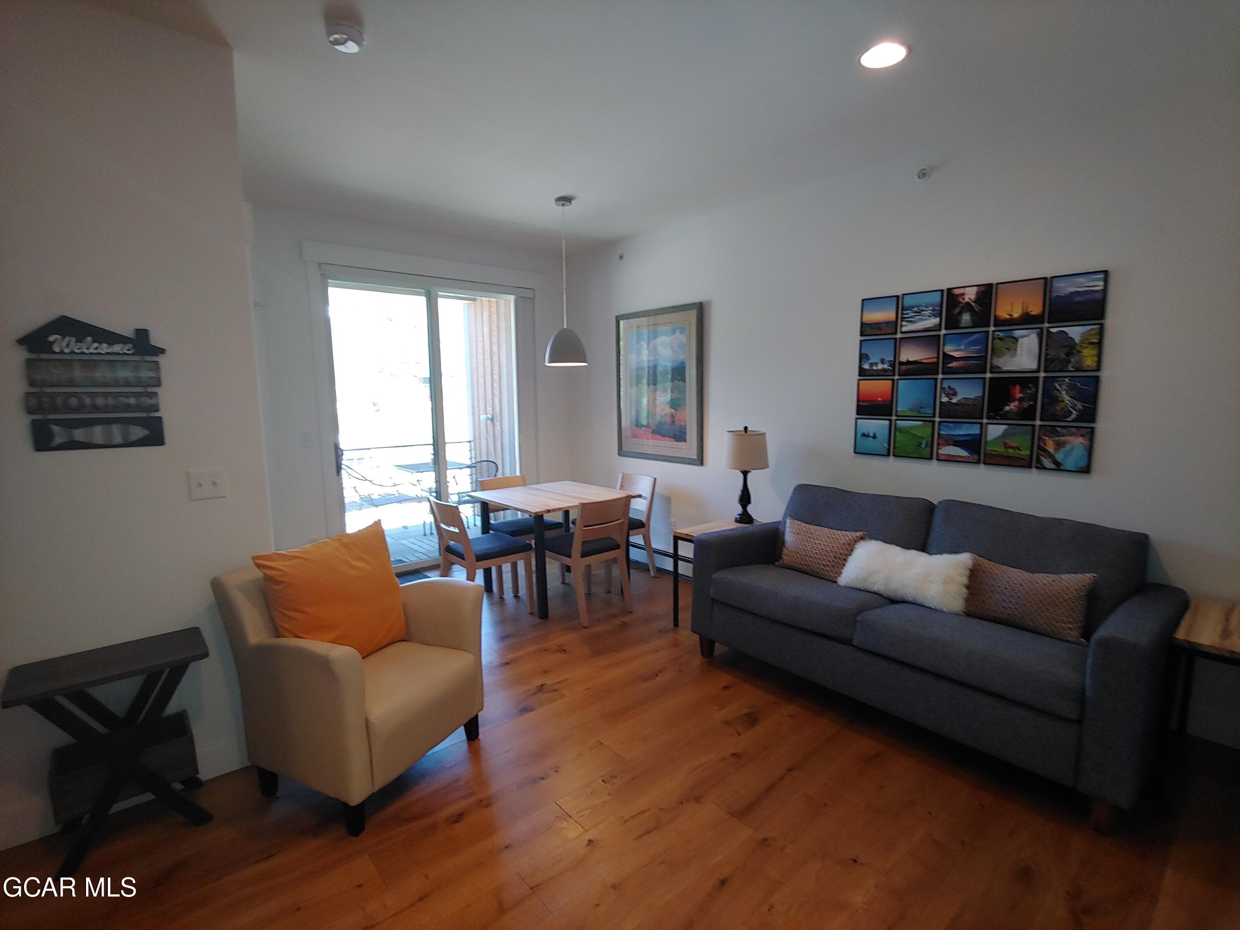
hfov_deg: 94.5
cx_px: 620
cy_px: 465
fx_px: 573
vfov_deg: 78.1
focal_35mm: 16
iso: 100
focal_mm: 2.18
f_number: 1.9
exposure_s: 1/30
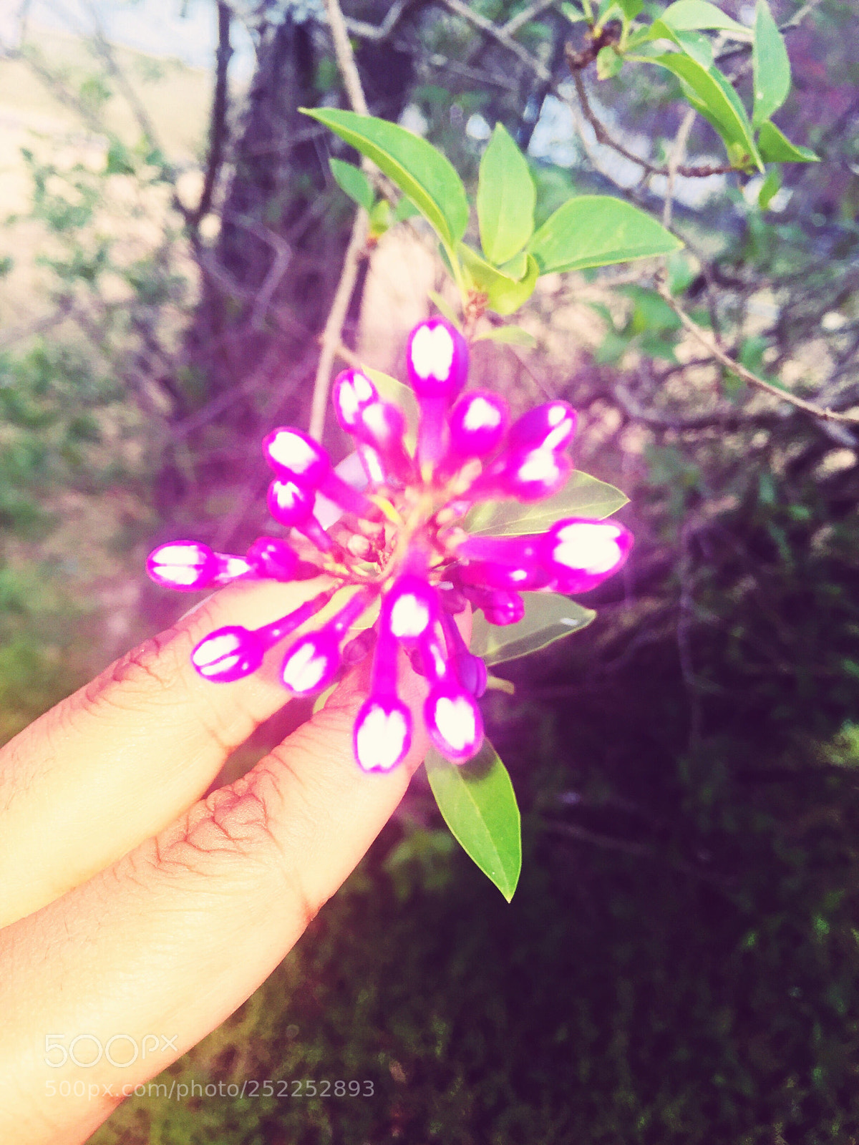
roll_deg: -18.4
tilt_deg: -23.9
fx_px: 960
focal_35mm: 29
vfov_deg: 61.7
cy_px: 572
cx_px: 430
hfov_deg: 48.2
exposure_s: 1/120
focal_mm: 4.15
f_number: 2.2
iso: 40
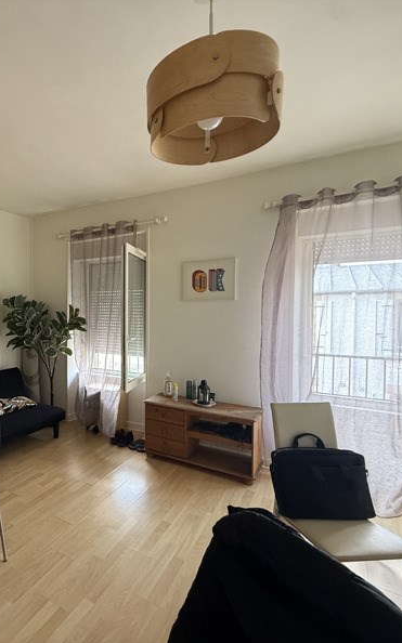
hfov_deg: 54.7
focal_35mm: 20
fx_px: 351
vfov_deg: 85.1
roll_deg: -0.4
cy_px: 322
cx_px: 69
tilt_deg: -1.2
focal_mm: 2.22
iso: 400
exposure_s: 1/60
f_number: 2.2
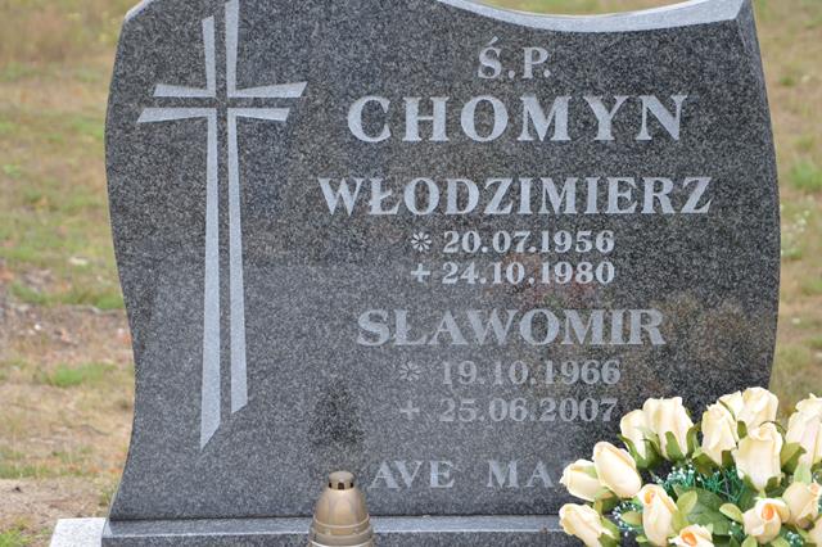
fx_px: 2259
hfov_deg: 20.6
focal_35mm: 99
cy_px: 274
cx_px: 411
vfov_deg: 13.8
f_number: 5.6
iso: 360
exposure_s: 1/125
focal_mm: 66
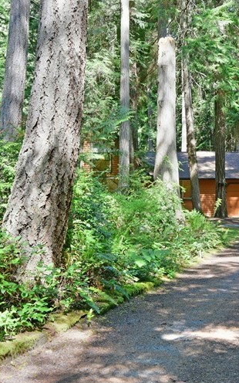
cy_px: 191
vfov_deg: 35.1
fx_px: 604
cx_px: 128
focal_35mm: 58
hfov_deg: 22.4
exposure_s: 1/50
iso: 250
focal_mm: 26
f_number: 8
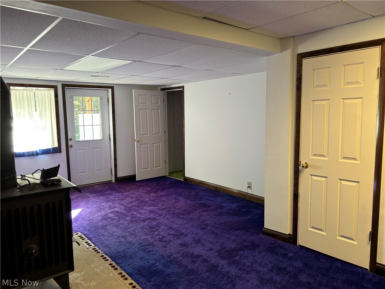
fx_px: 289
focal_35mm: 26
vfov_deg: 53.1
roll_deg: -0.7
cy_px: 144
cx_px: 192
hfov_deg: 67.3
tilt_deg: -5.2
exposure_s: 1/60
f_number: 1.6
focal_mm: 5.96
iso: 125
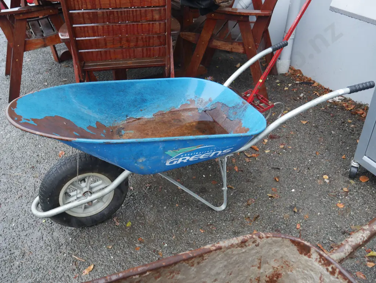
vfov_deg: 44.2
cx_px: 188
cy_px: 142
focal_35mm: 32
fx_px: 348
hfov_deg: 56.8
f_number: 3.6
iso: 400
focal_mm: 16
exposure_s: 1/60
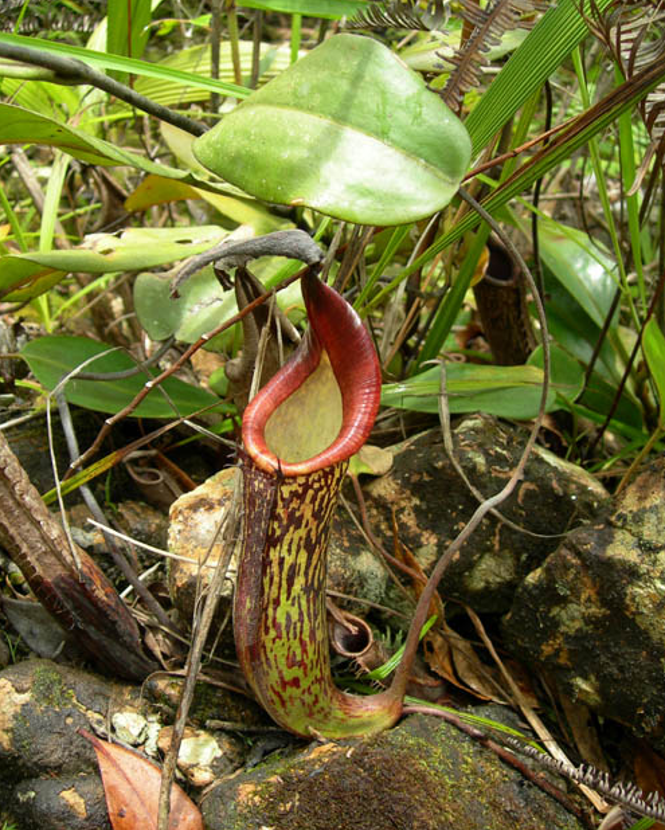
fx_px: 983
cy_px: 422
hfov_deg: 37.4
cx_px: 333
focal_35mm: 40
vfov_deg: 45.8
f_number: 2.8
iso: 50
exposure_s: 1/131
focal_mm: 7.8
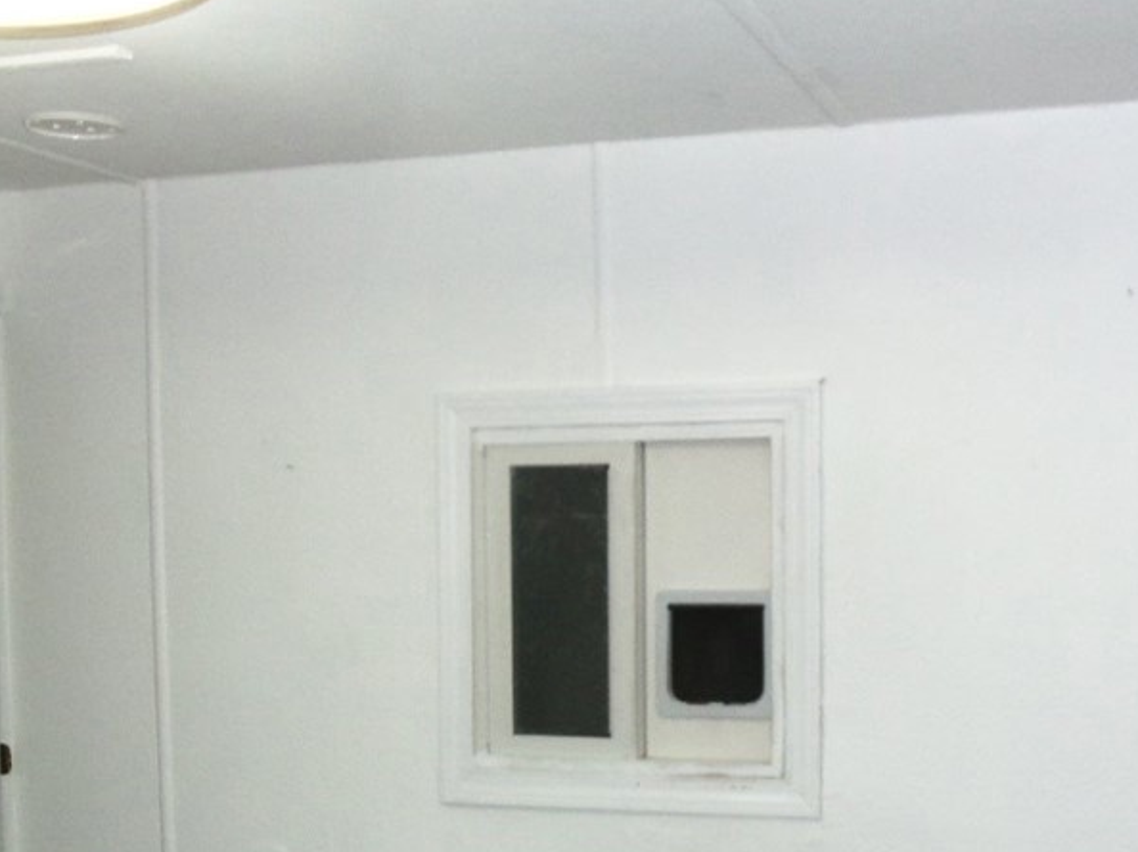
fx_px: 1643
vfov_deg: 28.3
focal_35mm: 50
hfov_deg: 37.9
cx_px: 732
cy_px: 718
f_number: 3.4
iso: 100
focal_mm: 5.2
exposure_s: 1/30
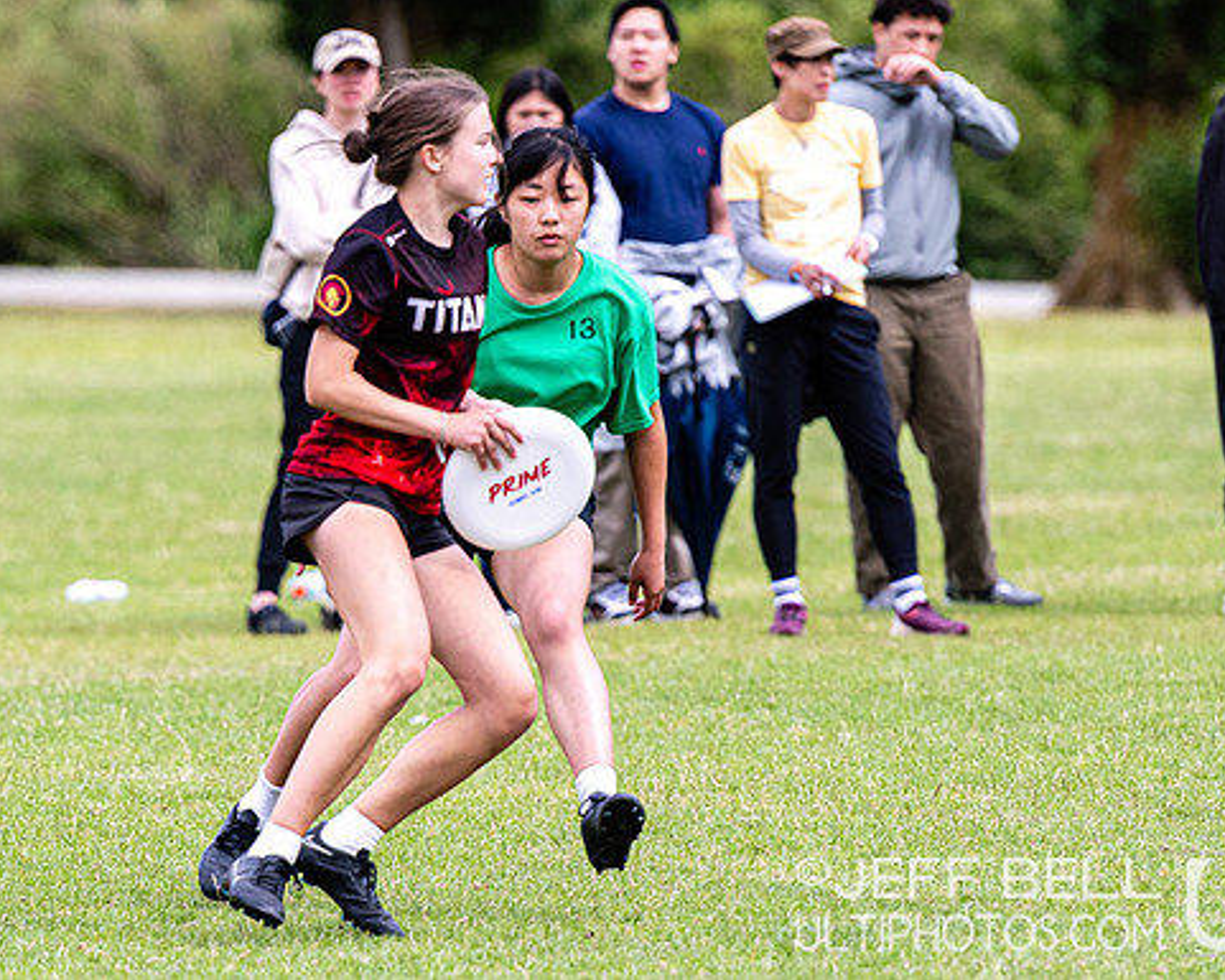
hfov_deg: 3.9
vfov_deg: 3.1
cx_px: 413
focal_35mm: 501
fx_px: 18168
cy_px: 626
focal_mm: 200
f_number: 3.2
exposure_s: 1/2000
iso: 280
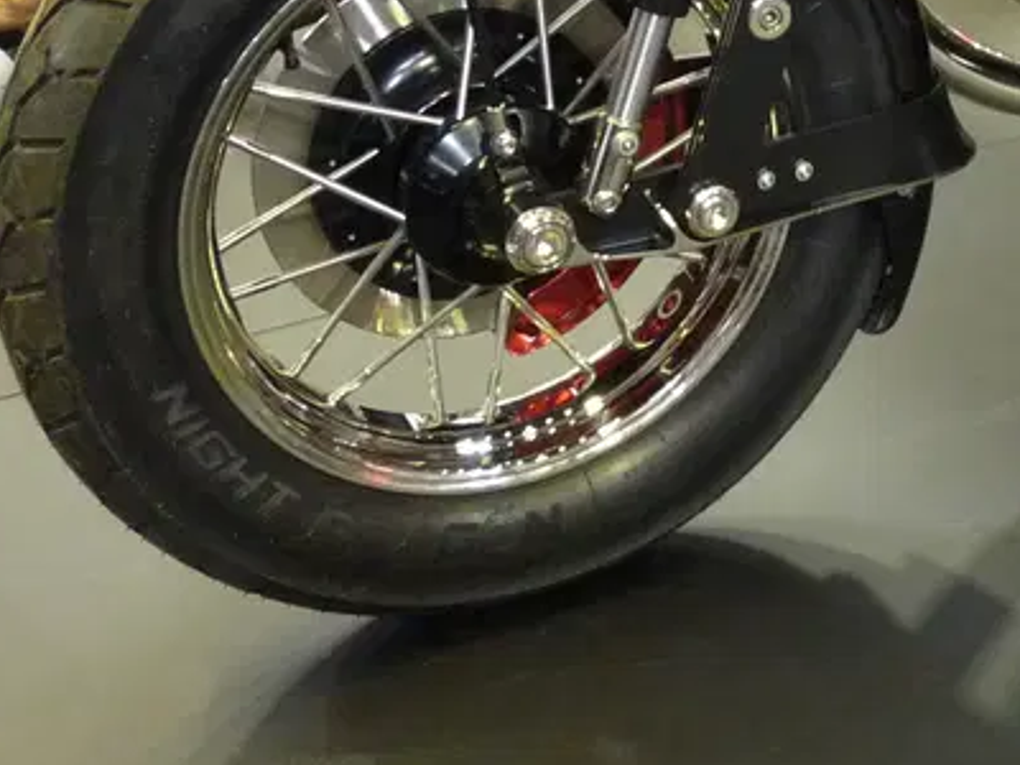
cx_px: 1168
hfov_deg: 22.5
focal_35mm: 81
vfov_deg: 17.3
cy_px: -176
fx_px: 2387
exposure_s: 1/13
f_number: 2.8
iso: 400
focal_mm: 4.8
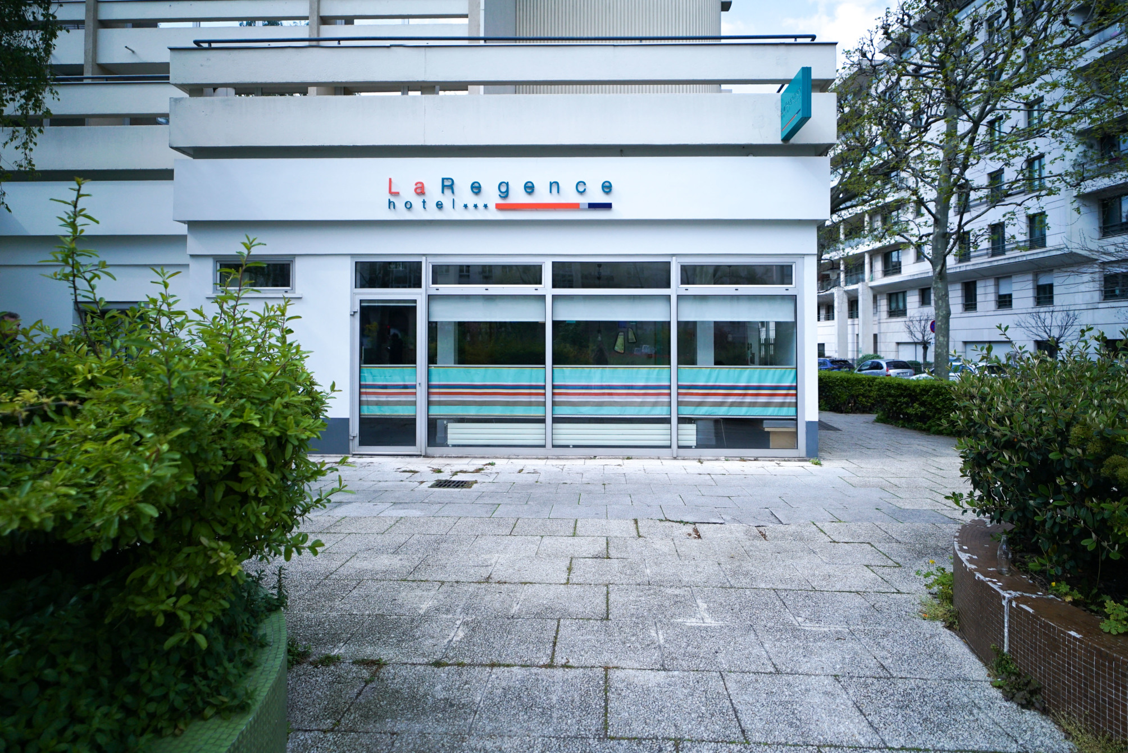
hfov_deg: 90.0
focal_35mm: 18
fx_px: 564
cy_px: 376
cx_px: 564
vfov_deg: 67.4
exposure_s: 1/5000
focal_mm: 18
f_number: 2.8
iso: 400
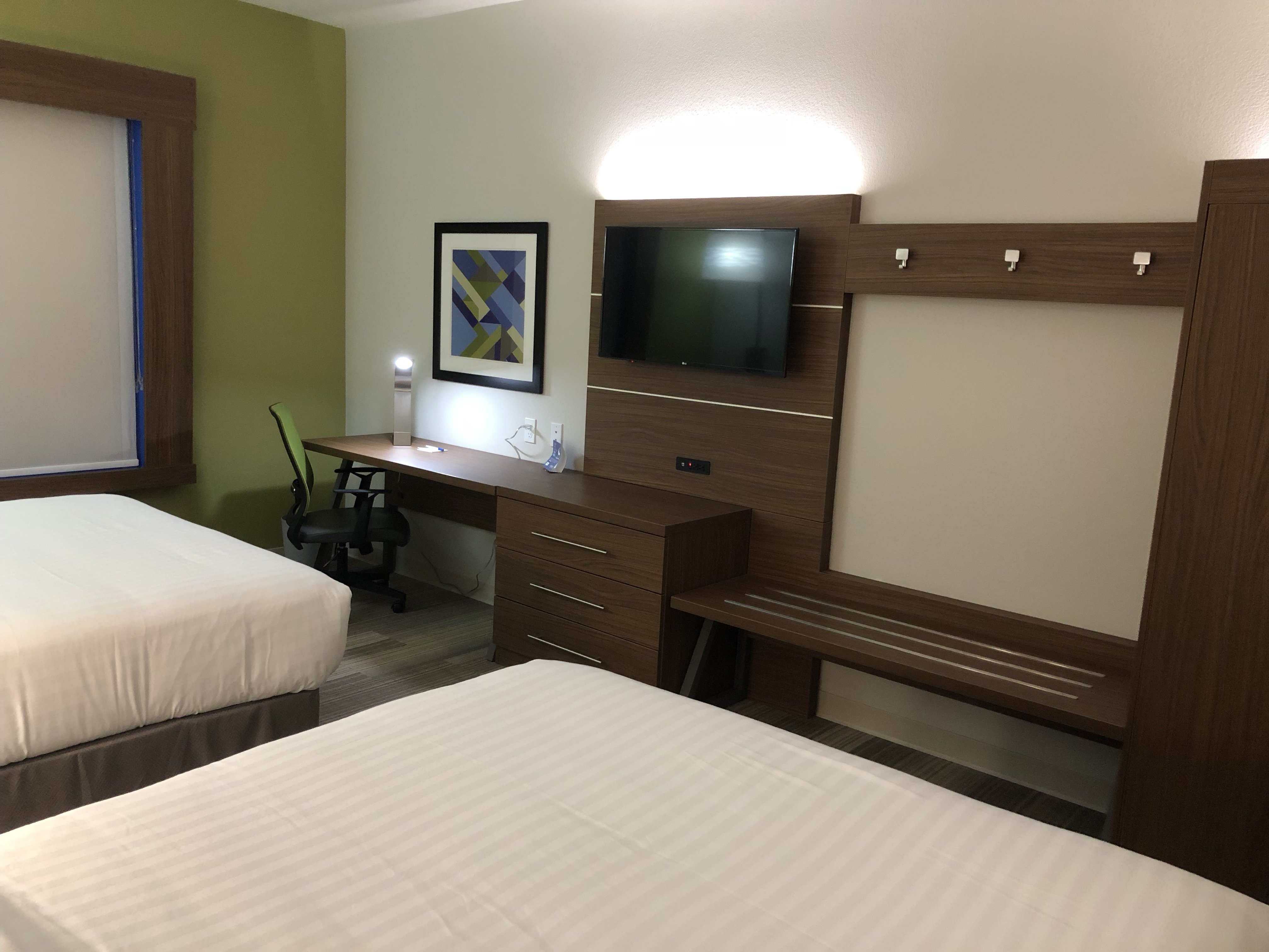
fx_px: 1026
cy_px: 476
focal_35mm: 28
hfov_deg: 63.4
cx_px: 634
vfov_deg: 49.7
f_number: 1.8
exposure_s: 1/12
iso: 100
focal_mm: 3.99
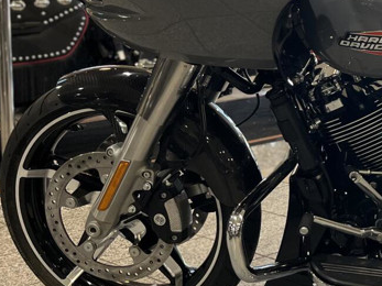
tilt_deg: -4.8
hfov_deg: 21.7
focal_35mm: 80
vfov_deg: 18.2
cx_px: 512
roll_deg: +0.1
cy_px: 37
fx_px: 883
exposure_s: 1/120
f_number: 1.6
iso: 80
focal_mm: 5.1
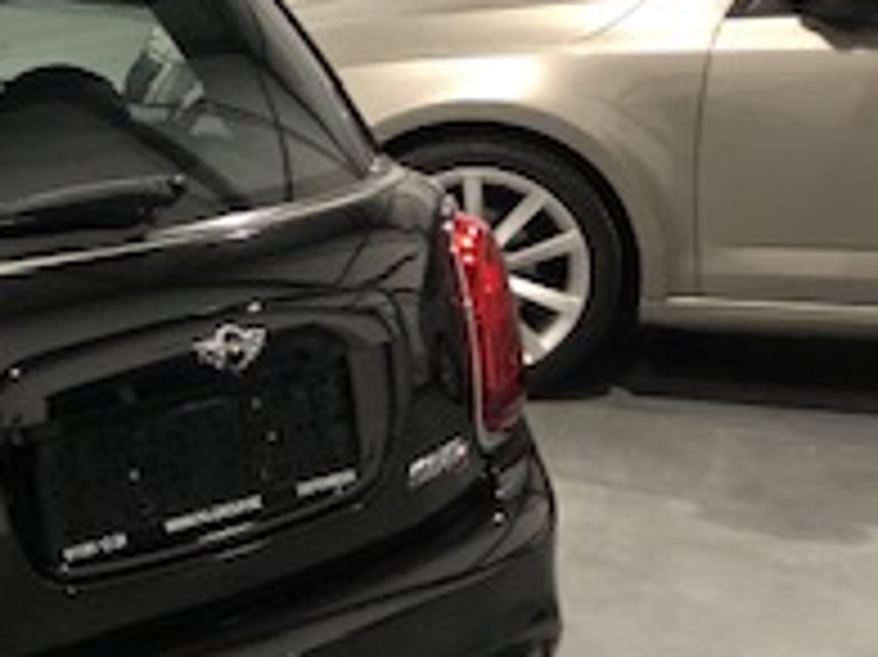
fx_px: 2332
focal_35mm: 92
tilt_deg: -13.8
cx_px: -410
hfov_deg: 18.9
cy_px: 270
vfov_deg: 16.0
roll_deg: -0.1
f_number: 1.8
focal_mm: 3.99
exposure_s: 1/17
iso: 50
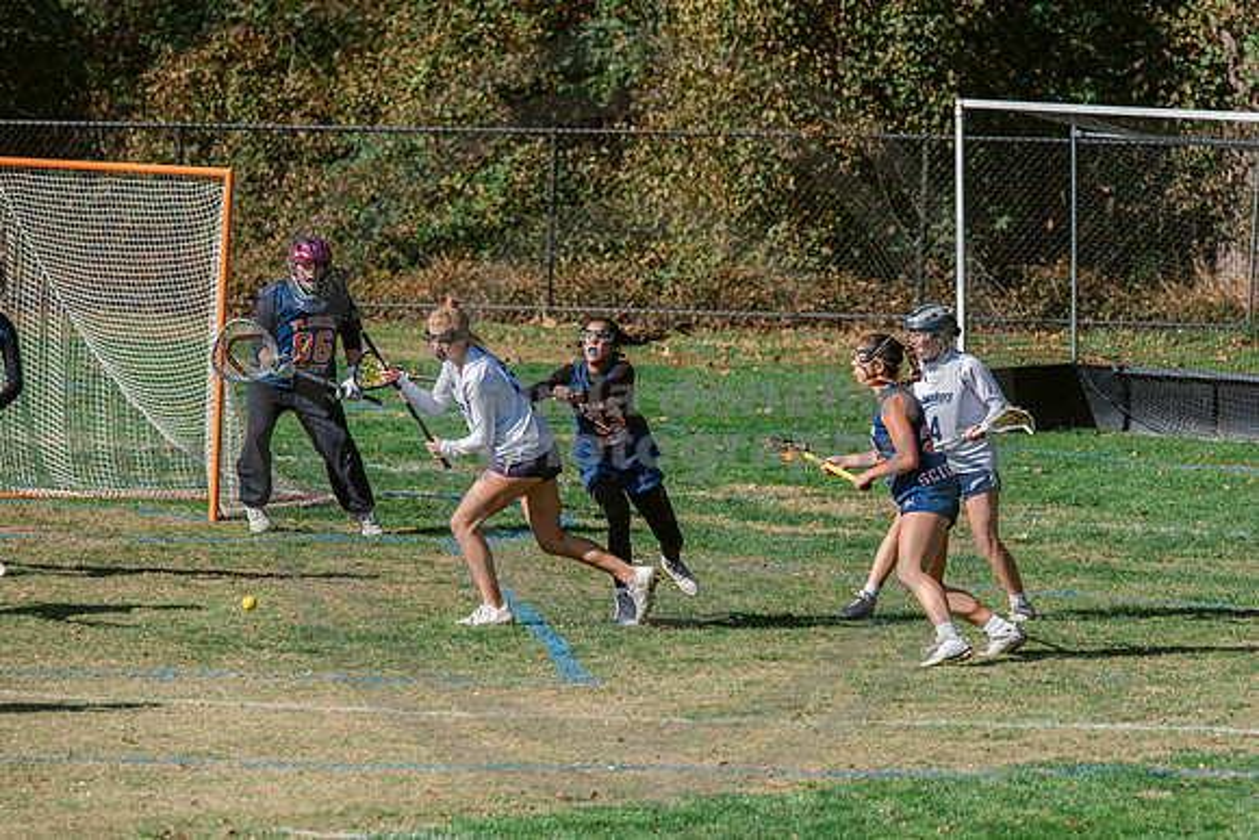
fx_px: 8760
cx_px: 788
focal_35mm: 250
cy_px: 526
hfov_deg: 8.2
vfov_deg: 5.5
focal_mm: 200
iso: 250
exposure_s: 1/1600
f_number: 5
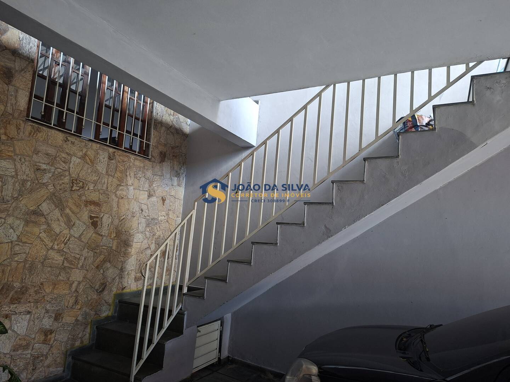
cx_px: 255
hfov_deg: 73.9
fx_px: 339
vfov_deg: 58.9
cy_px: 191
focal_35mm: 23
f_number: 1.8
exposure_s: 1/60
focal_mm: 5.54
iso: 320
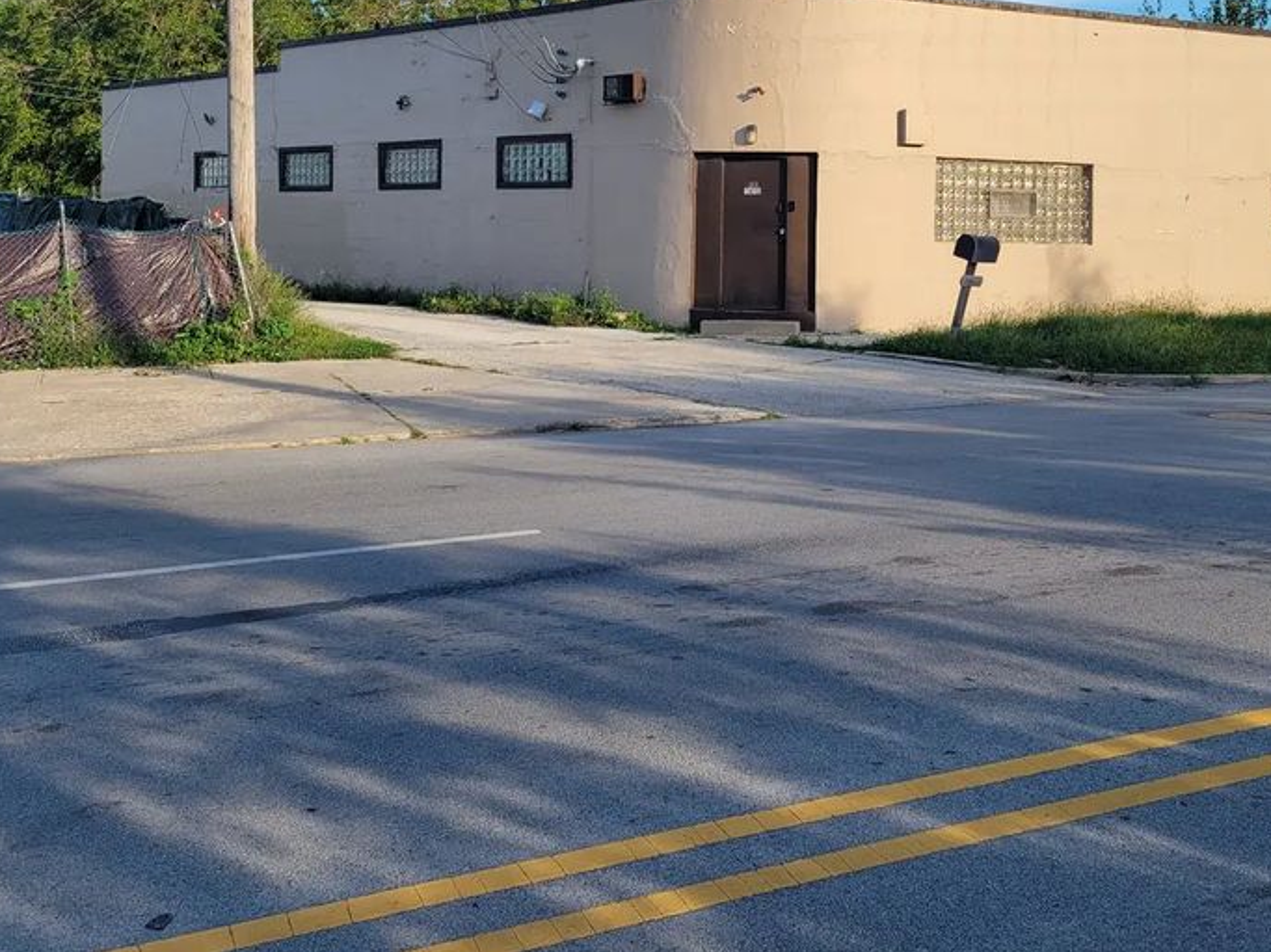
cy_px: 242
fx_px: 1432
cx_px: 787
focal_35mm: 39
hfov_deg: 47.5
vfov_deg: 36.0
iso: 40
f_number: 1.8
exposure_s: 1/1022
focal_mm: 5.4
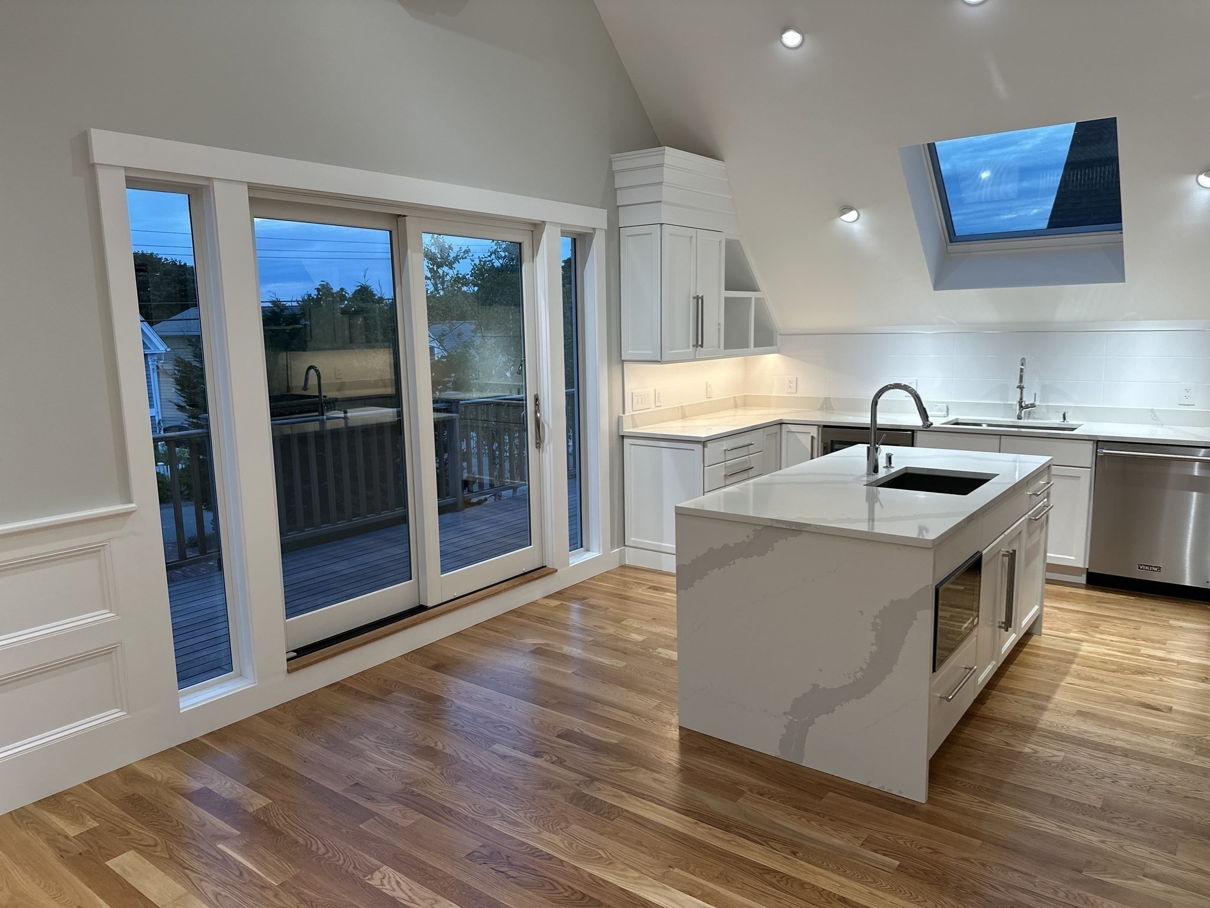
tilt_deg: -8.7
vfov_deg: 56.8
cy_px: 454
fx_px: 839
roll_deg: +1.2
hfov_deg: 71.6
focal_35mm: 24
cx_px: 605
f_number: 1.78
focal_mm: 6.86
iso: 125
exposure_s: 1/120
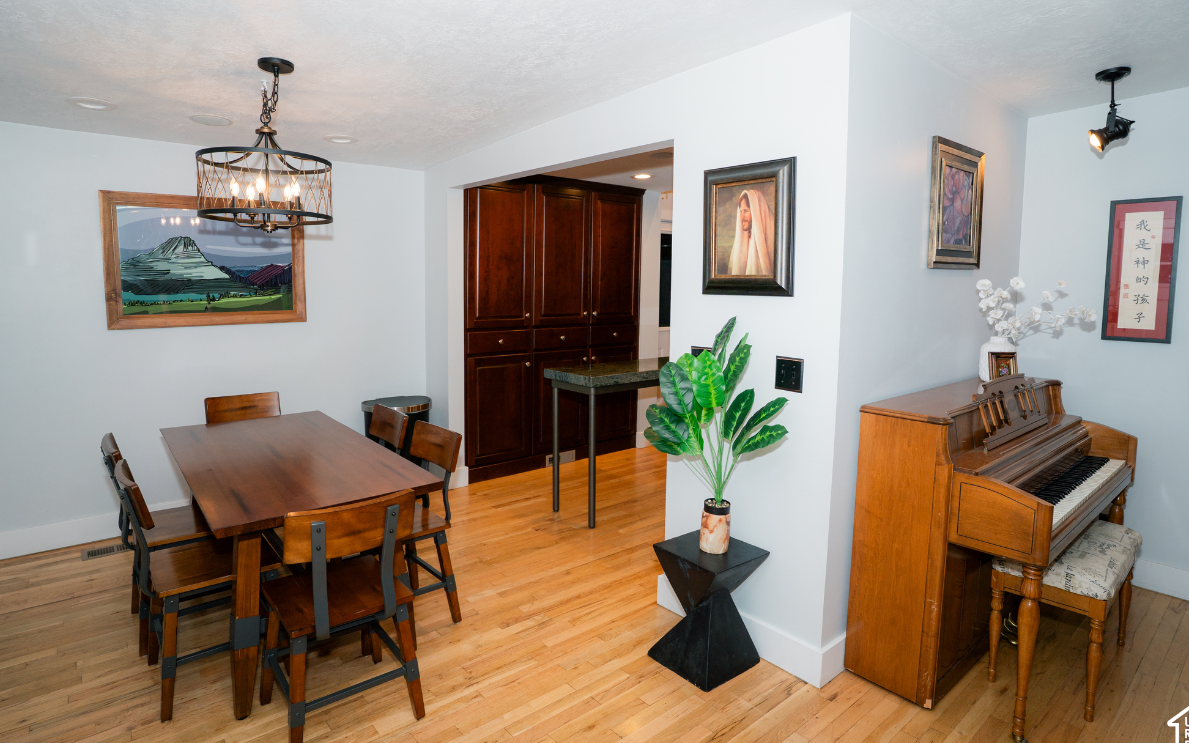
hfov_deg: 88.0
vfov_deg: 62.1
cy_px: 336
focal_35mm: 19
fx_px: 616
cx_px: 596
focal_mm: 17
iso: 250
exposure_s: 1/250
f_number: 4
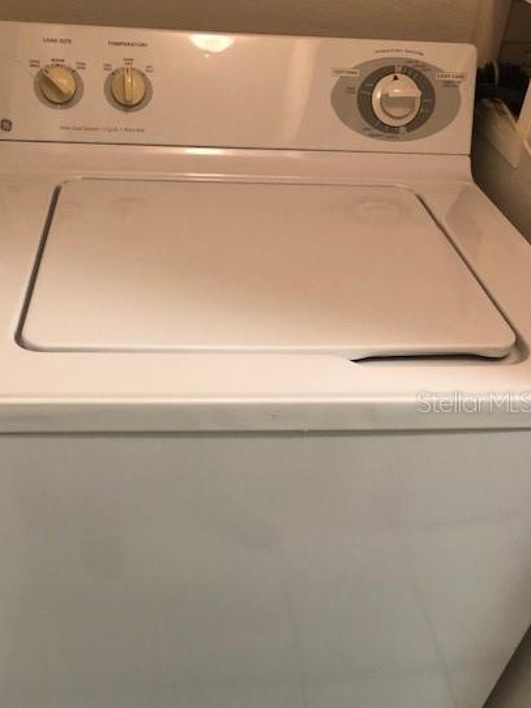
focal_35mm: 33
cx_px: 227
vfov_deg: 55.2
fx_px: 675
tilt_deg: -40.3
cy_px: 402
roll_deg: -3.6
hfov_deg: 42.8
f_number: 1.8
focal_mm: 3.99
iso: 40
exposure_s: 1/17
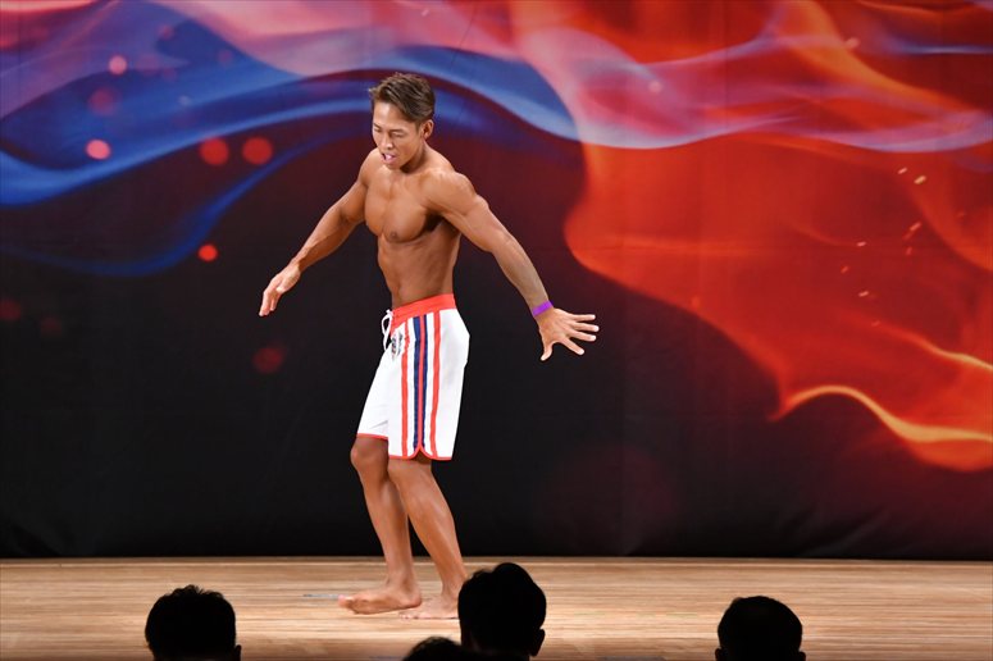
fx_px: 6617
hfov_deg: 8.6
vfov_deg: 5.7
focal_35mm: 240
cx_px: 496
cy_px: 330
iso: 3200
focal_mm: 160
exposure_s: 1/400
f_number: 5.6
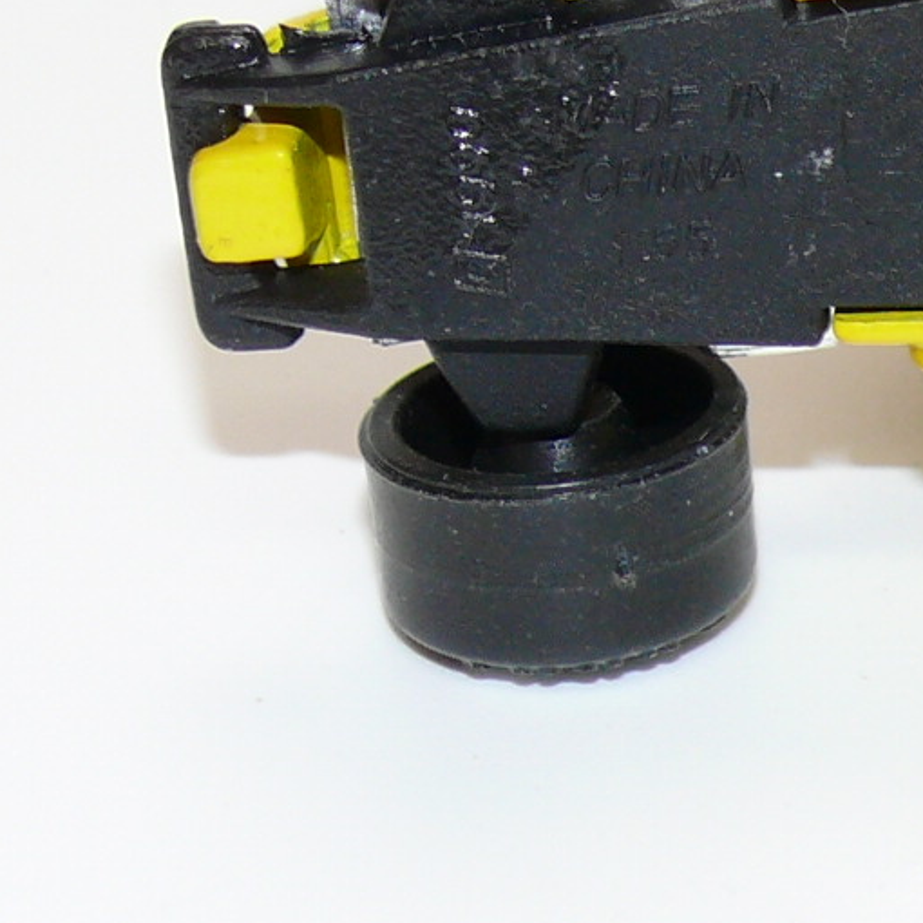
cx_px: 1200
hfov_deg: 6.5
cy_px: -49
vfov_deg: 6.5
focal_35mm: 269
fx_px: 8115
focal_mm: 13
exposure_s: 1/30
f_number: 4
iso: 100
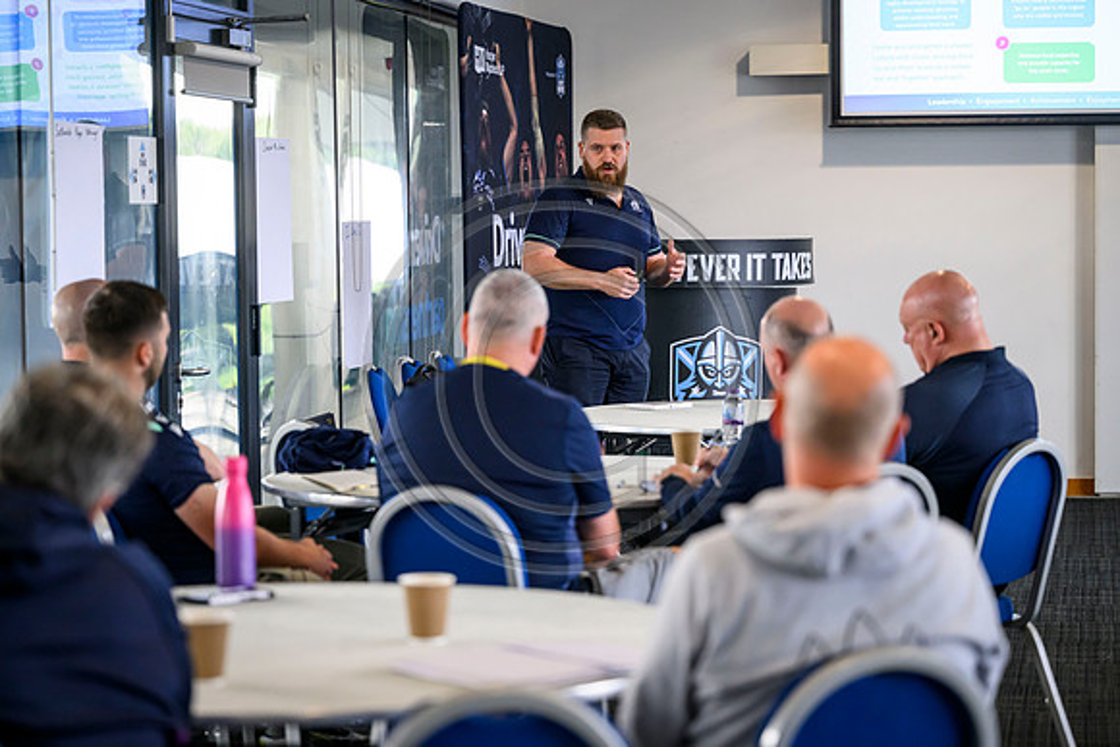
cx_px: 560
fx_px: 3081
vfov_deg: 13.8
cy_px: 374
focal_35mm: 99
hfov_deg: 20.6
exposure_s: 1/500
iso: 2500
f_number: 2.8
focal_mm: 99
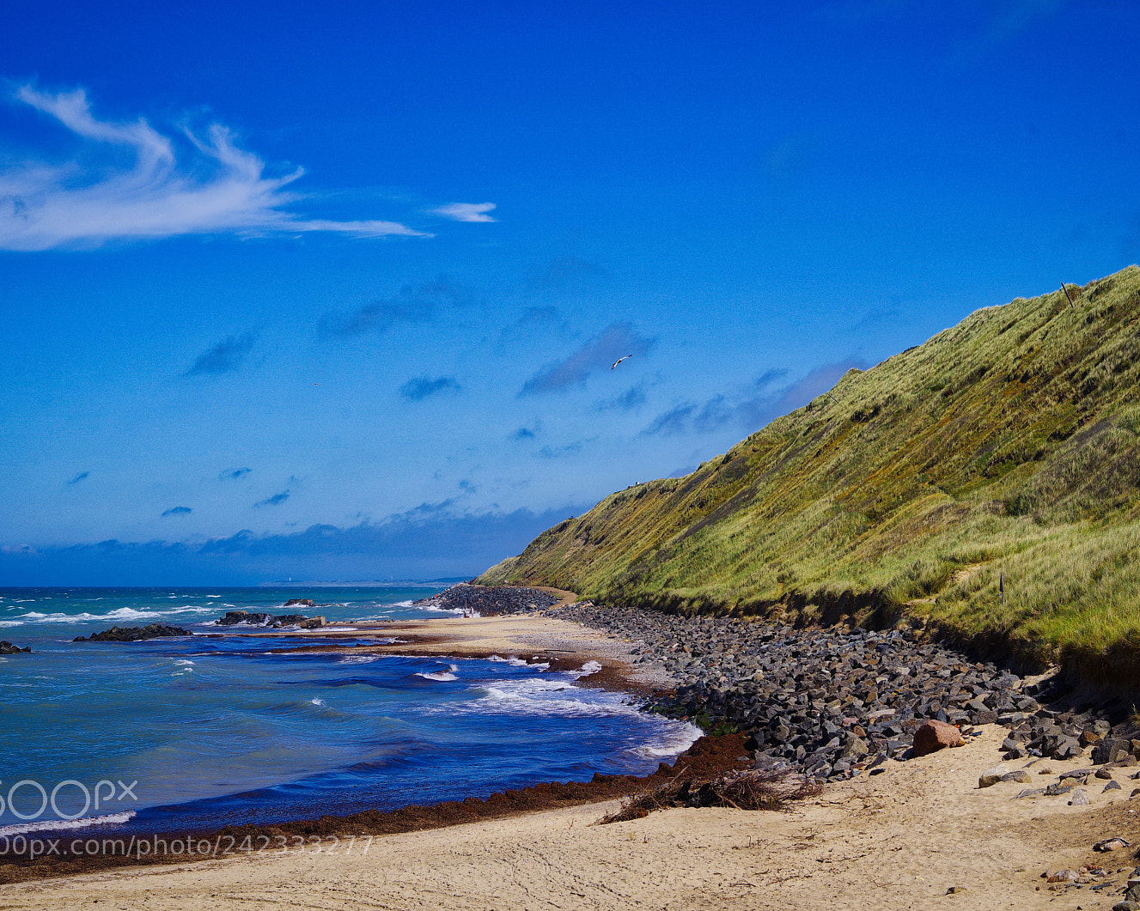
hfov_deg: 24.7
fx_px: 2597
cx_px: 612
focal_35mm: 77
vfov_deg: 19.9
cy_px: 454
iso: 100
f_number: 10
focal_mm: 68
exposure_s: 1/400
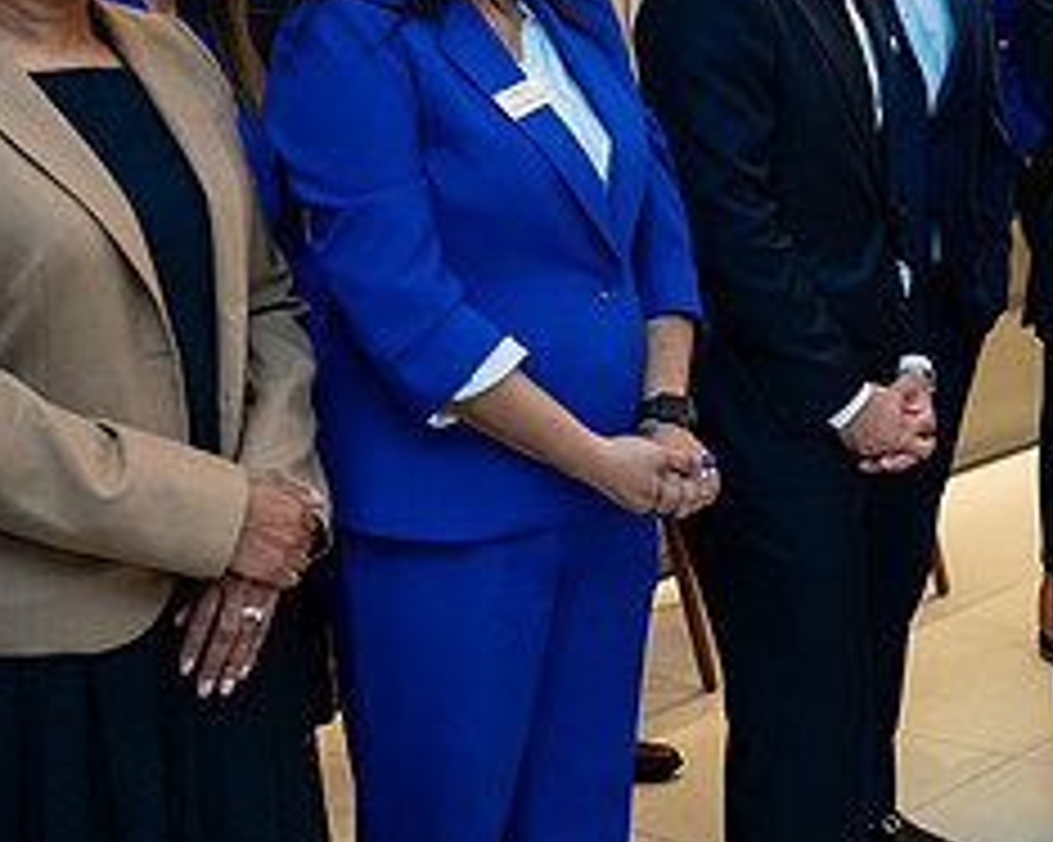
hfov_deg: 22.2
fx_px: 2554
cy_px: 153
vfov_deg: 18.5
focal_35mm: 82
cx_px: 1102
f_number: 3.2
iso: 500
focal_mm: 34.5
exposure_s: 1/200
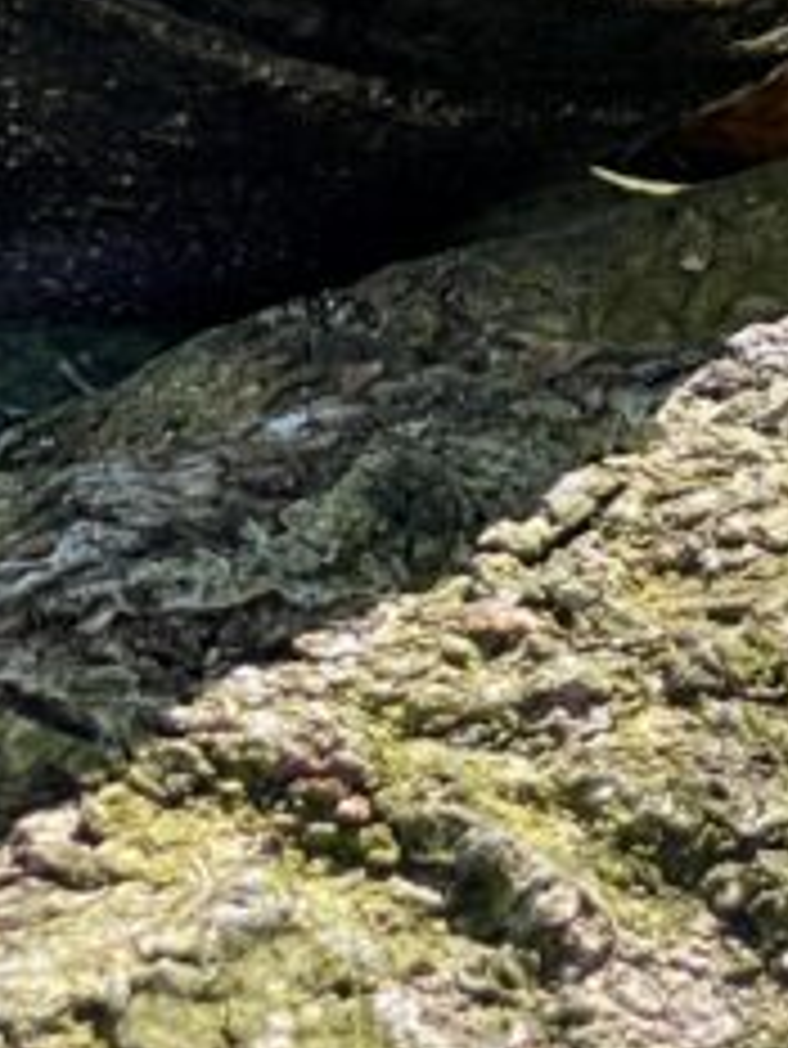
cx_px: 464
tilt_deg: -13.3
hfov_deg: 5.3
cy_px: -738
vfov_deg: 6.9
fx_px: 8521
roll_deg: +3.9
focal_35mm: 281
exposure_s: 1/180
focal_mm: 7.5
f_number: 2.2
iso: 20
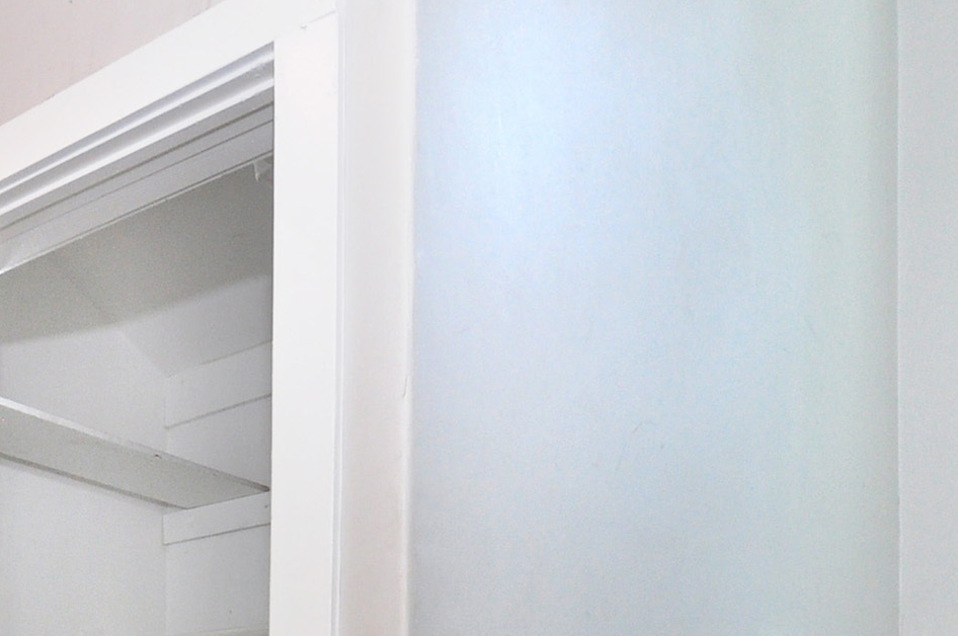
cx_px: 66
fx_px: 1222
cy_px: 819
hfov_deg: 39.2
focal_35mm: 46
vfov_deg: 25.3
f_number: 4.5
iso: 500
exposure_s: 1/125
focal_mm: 10
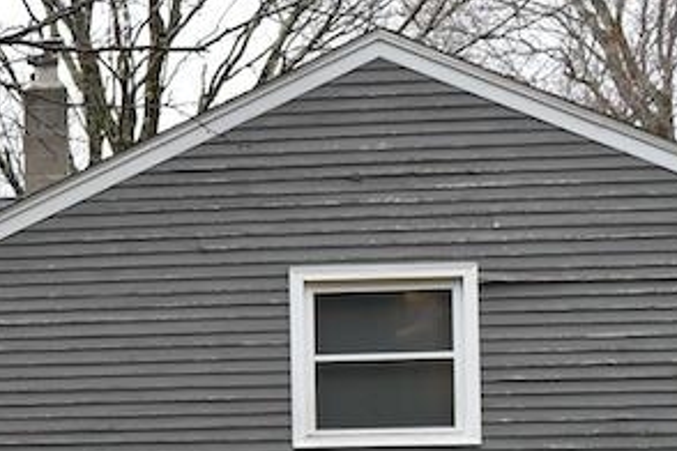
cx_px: -212
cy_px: 480
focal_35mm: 110
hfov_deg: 17.4
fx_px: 2064
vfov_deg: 12.3
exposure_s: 1/250
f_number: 8
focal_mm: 21
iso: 200
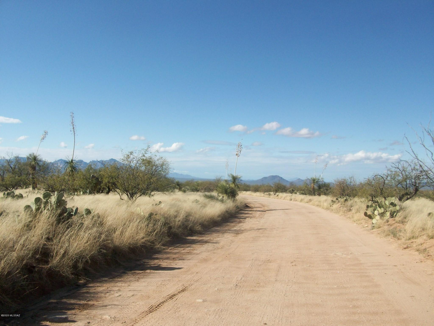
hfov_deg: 54.0
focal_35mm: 34
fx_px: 426
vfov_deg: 41.8
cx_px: 217
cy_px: 163
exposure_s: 1/399
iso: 64
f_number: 5.5
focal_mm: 5.7
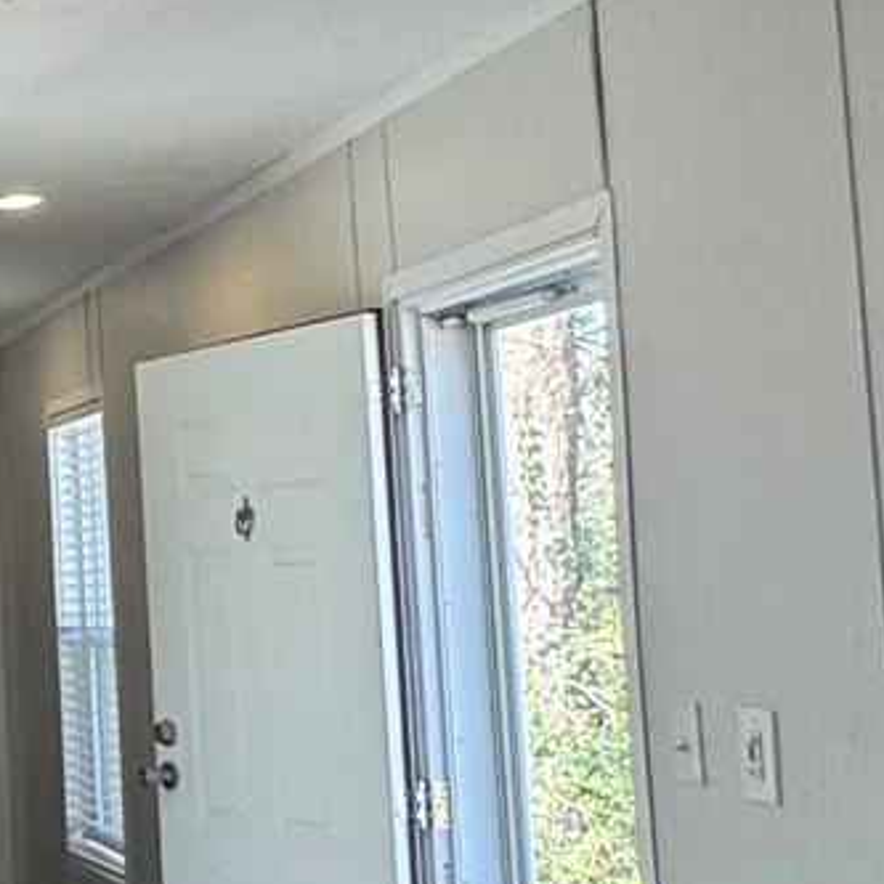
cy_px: 457
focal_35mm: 76
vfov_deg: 22.8
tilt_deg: +3.6
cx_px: -1107
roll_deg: +0.0
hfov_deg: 15.4
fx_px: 2196
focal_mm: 2.22
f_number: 2.2
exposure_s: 1/120
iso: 100
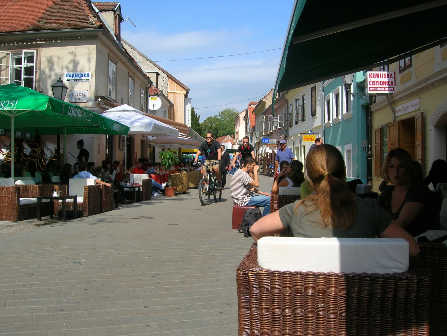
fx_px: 439
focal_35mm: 34
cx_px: 224
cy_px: 168
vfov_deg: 41.8
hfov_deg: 54.0
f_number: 4.9
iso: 50
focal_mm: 5.7
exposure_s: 1/368
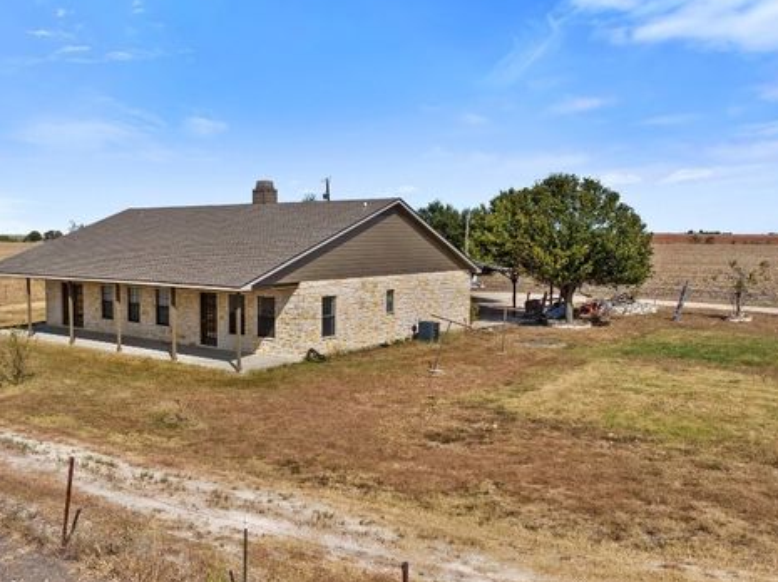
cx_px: 266
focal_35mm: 33
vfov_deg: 42.7
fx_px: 741
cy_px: 347
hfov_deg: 54.4
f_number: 2.8
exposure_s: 1/2000
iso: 100
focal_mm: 12.29
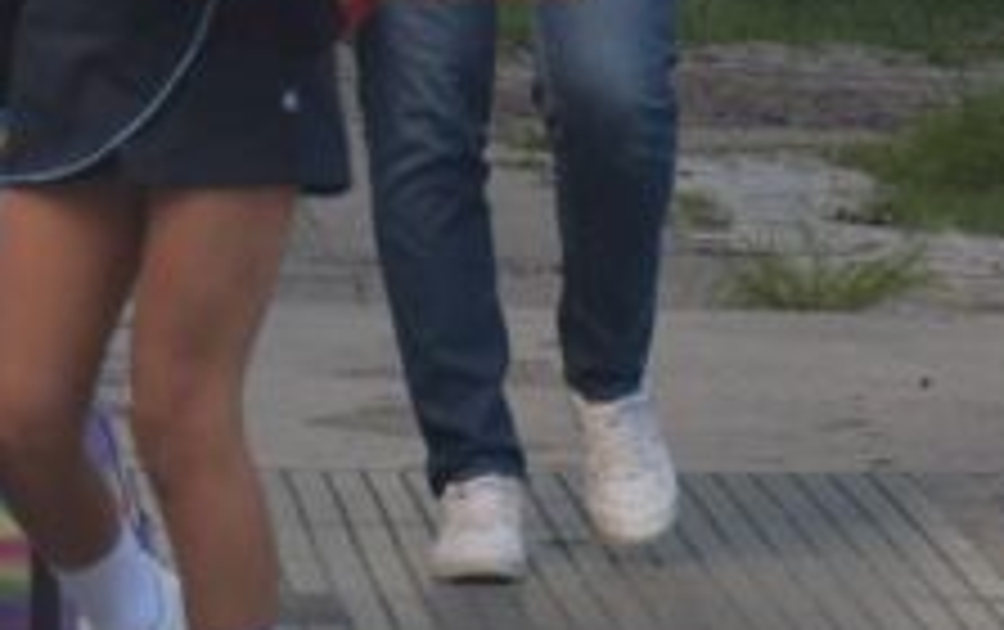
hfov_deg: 5.3
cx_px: 495
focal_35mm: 394
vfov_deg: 3.3
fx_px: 10787
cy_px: -108
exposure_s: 1/500
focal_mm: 75
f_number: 5.6
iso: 640
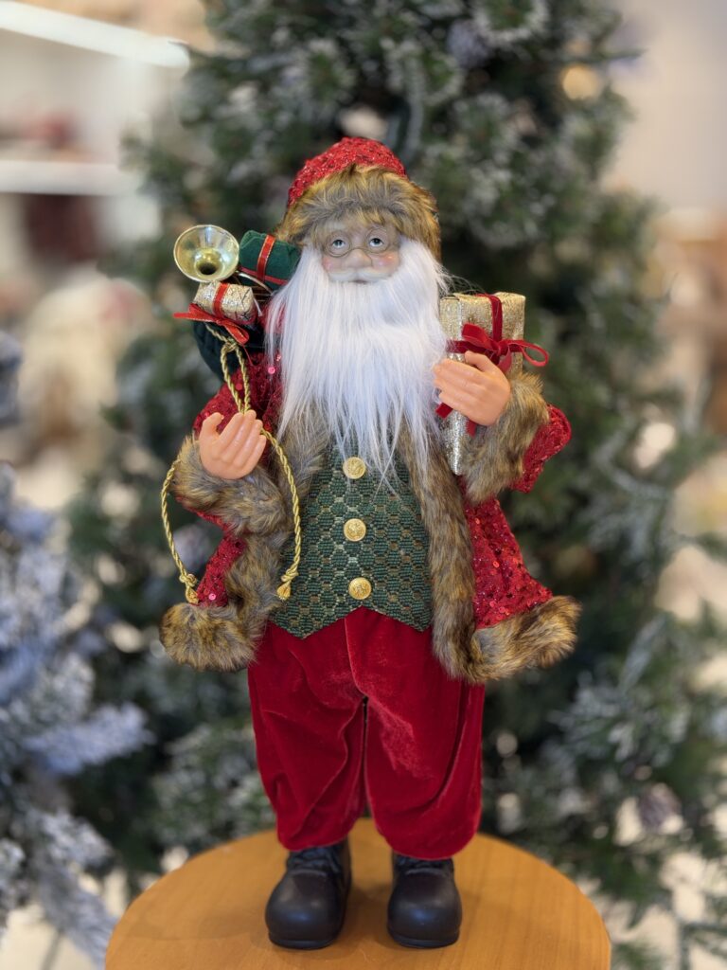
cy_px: 485
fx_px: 1344
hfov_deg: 30.3
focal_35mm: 48
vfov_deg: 39.7
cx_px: 364
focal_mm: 6.76
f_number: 1.78
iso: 100
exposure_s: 1/60
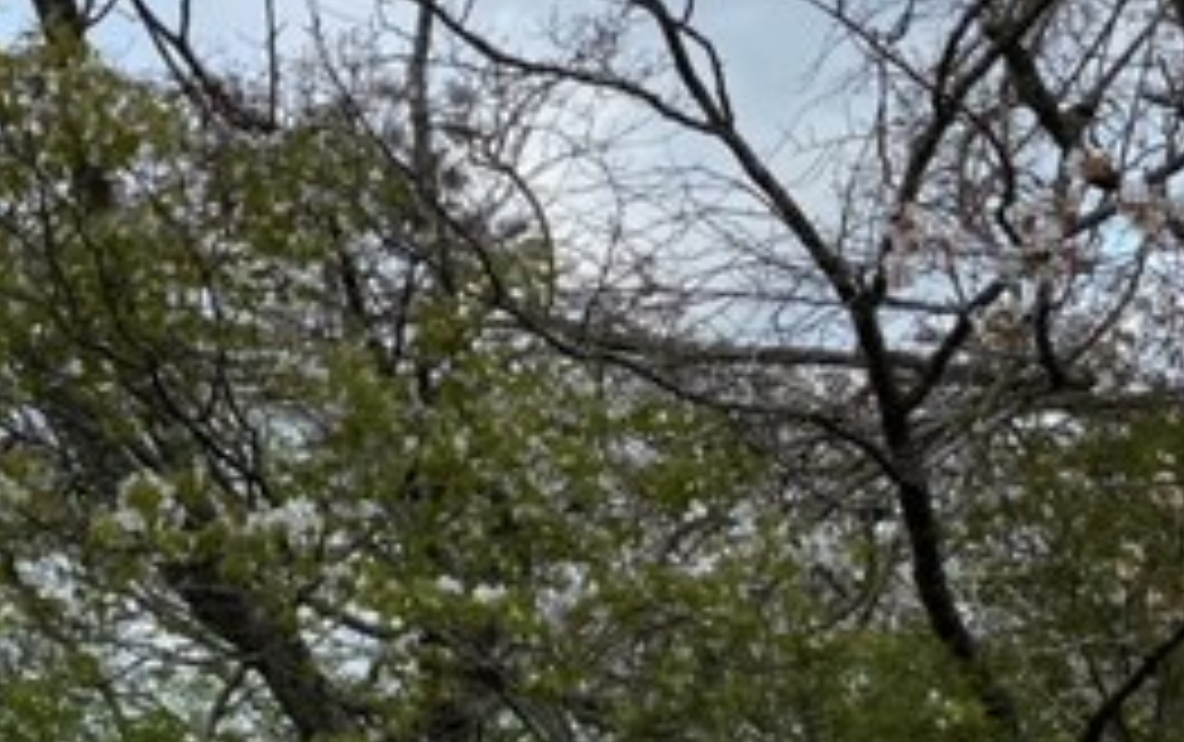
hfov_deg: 28.3
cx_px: -63
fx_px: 2164
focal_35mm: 67
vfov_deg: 19.2
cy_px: 130
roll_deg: +4.3
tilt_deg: +23.7
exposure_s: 1/1608
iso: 32
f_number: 1.8
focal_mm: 4.25
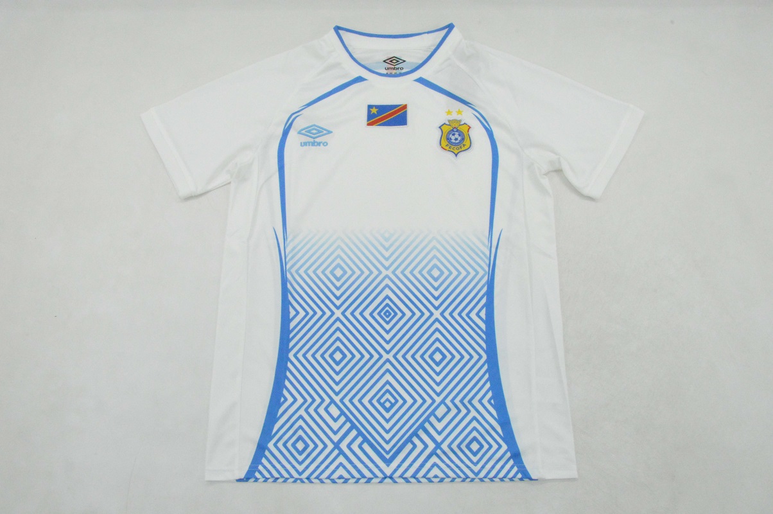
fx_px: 676
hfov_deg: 59.5
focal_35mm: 32
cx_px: 386
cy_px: 257
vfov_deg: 41.6
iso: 6400
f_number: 25
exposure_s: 1/200
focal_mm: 21
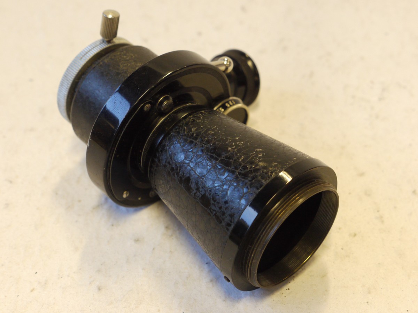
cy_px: 156
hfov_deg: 24.4
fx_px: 966
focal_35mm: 80
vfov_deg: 18.4
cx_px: 209
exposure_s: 1/25
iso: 800
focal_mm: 40
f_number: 8
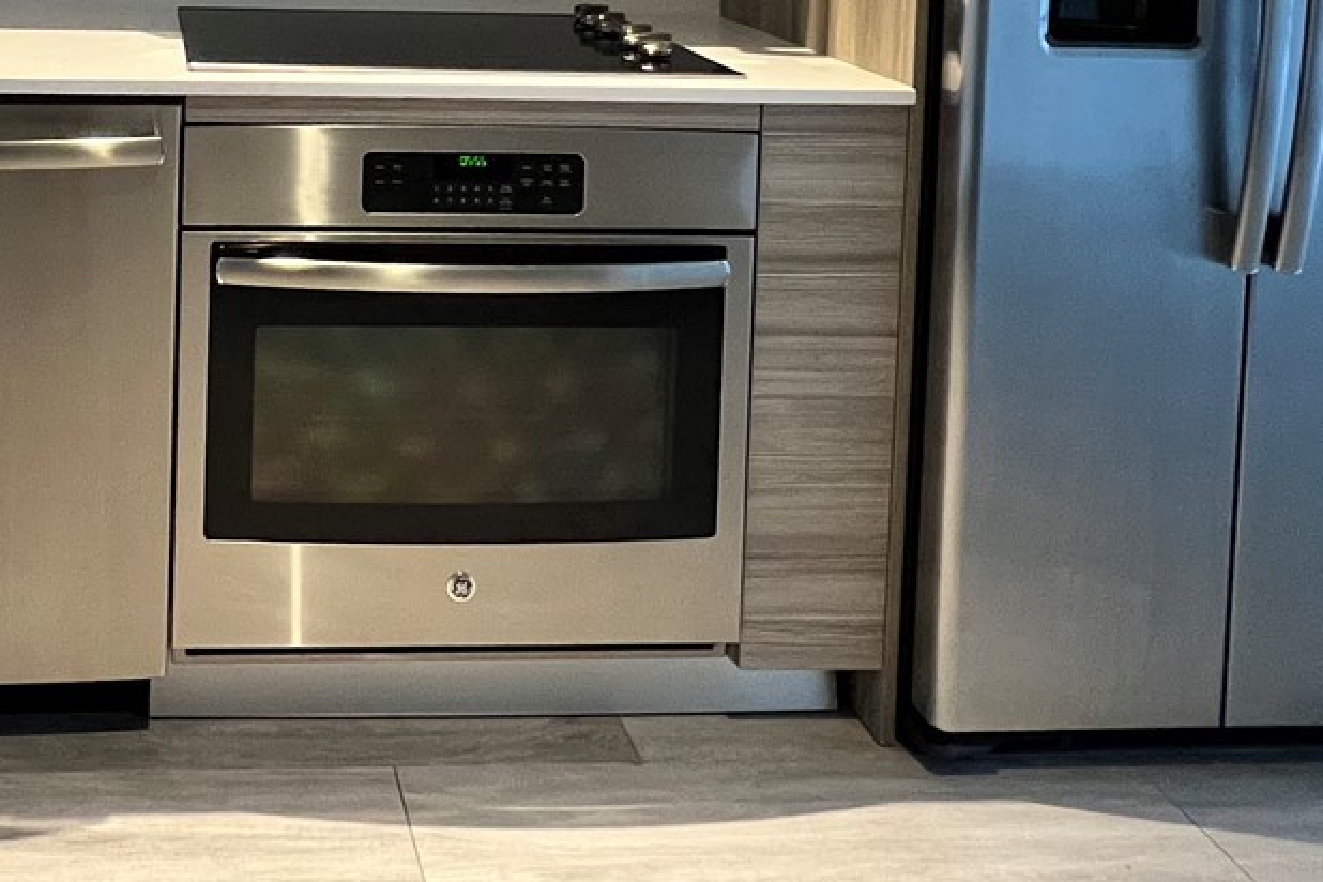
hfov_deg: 50.7
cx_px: 240
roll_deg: -1.7
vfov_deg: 32.3
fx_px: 1286
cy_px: -137
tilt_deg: -1.4
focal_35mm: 35
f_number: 1.8
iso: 400
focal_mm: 1.57
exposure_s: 1/60
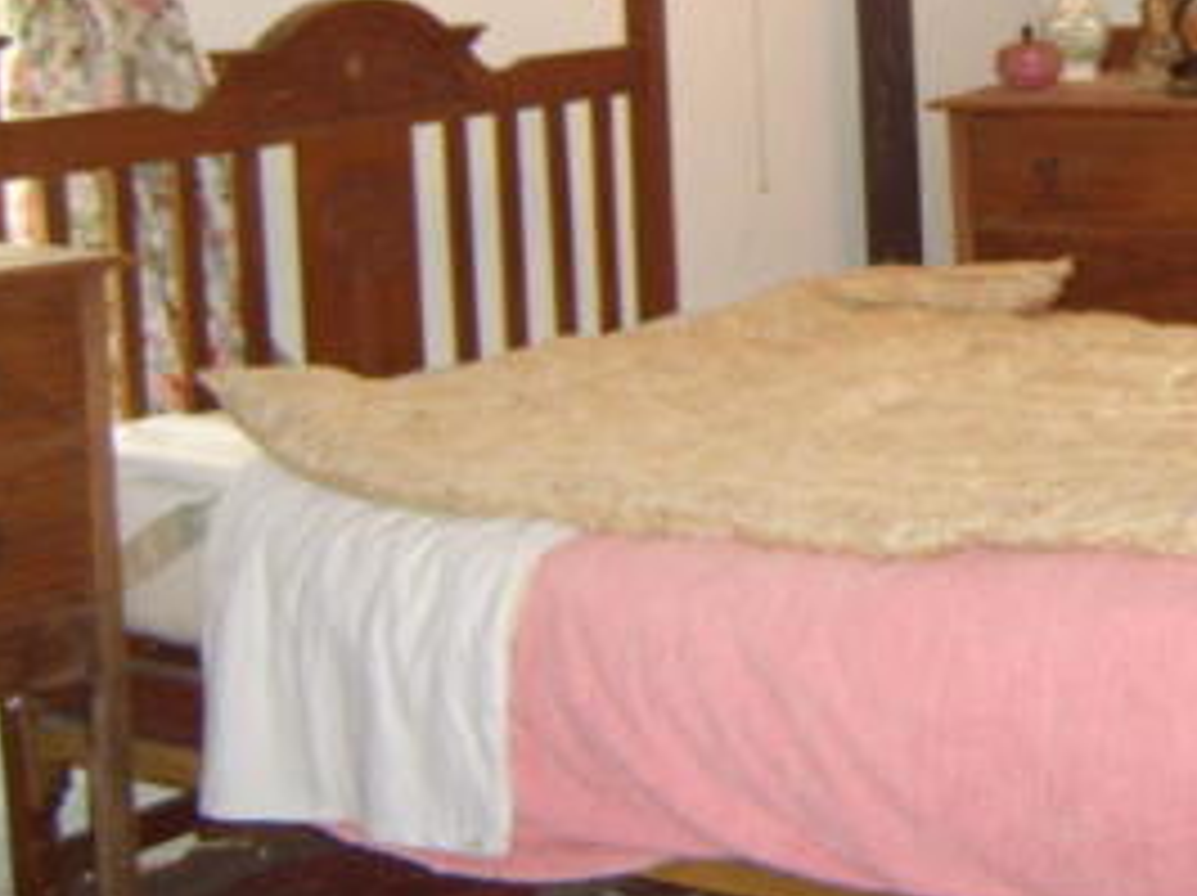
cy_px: 169
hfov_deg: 27.3
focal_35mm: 68
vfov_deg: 21.3
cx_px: 1145
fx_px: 2349
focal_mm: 8.13
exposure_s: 1/30
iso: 141
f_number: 2.7
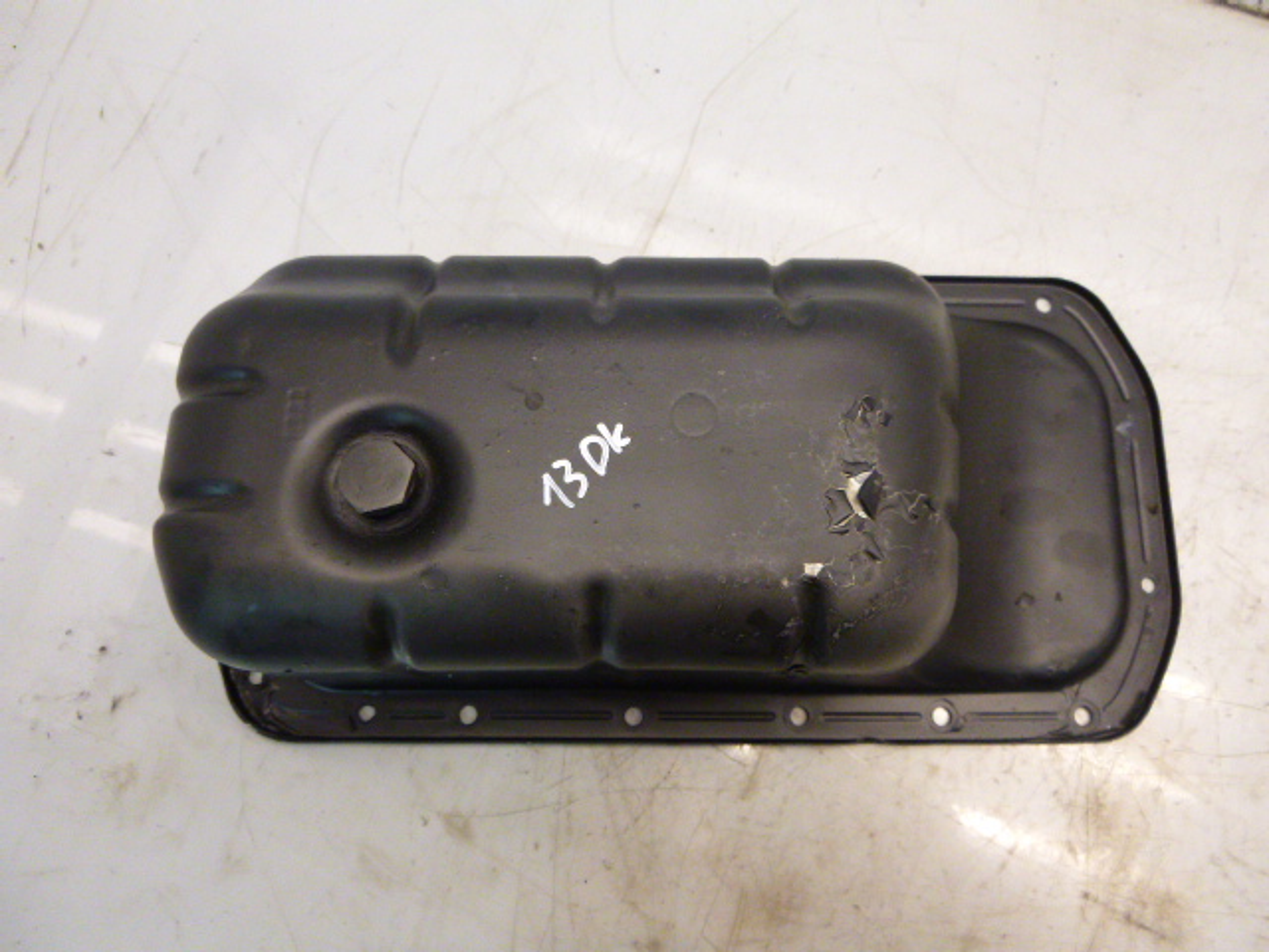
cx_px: 634
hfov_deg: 69.4
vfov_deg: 54.9
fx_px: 916
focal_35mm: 25
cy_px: 476
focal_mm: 4.5
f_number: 3.9
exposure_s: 1/40
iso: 400
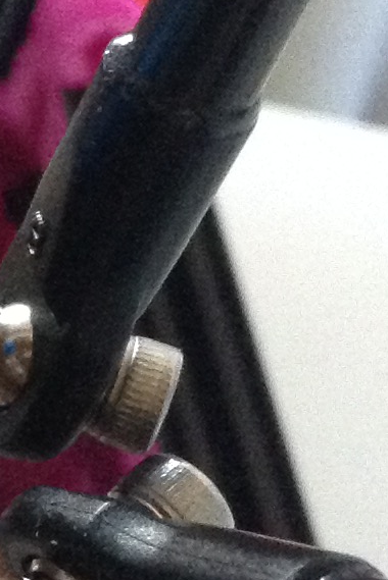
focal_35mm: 156
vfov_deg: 13.2
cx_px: -441
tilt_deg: -67.4
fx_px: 2519
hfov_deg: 8.3
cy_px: 349
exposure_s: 1/15
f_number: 2.4
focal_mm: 3.3
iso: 250
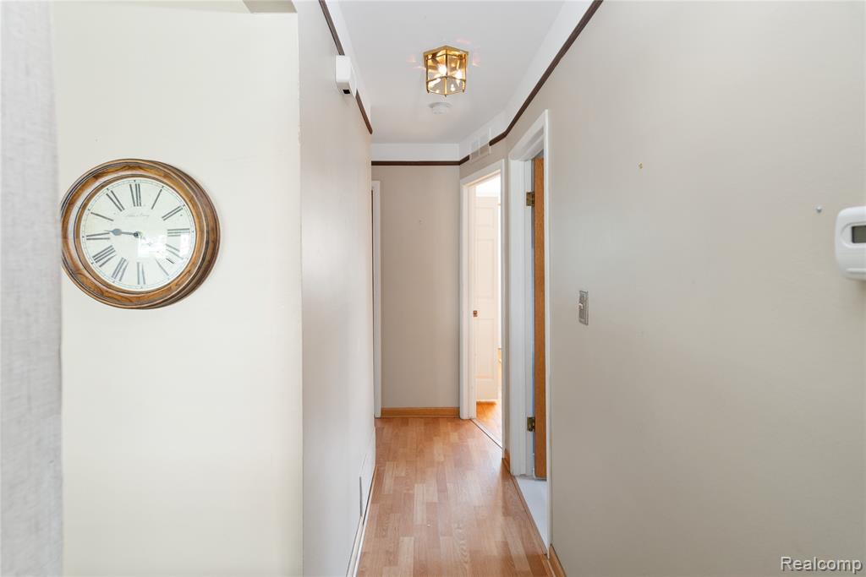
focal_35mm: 17
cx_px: 433
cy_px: 288
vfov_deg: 70.5
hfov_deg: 93.3
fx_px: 409
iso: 400
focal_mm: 17
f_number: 8
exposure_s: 1/6
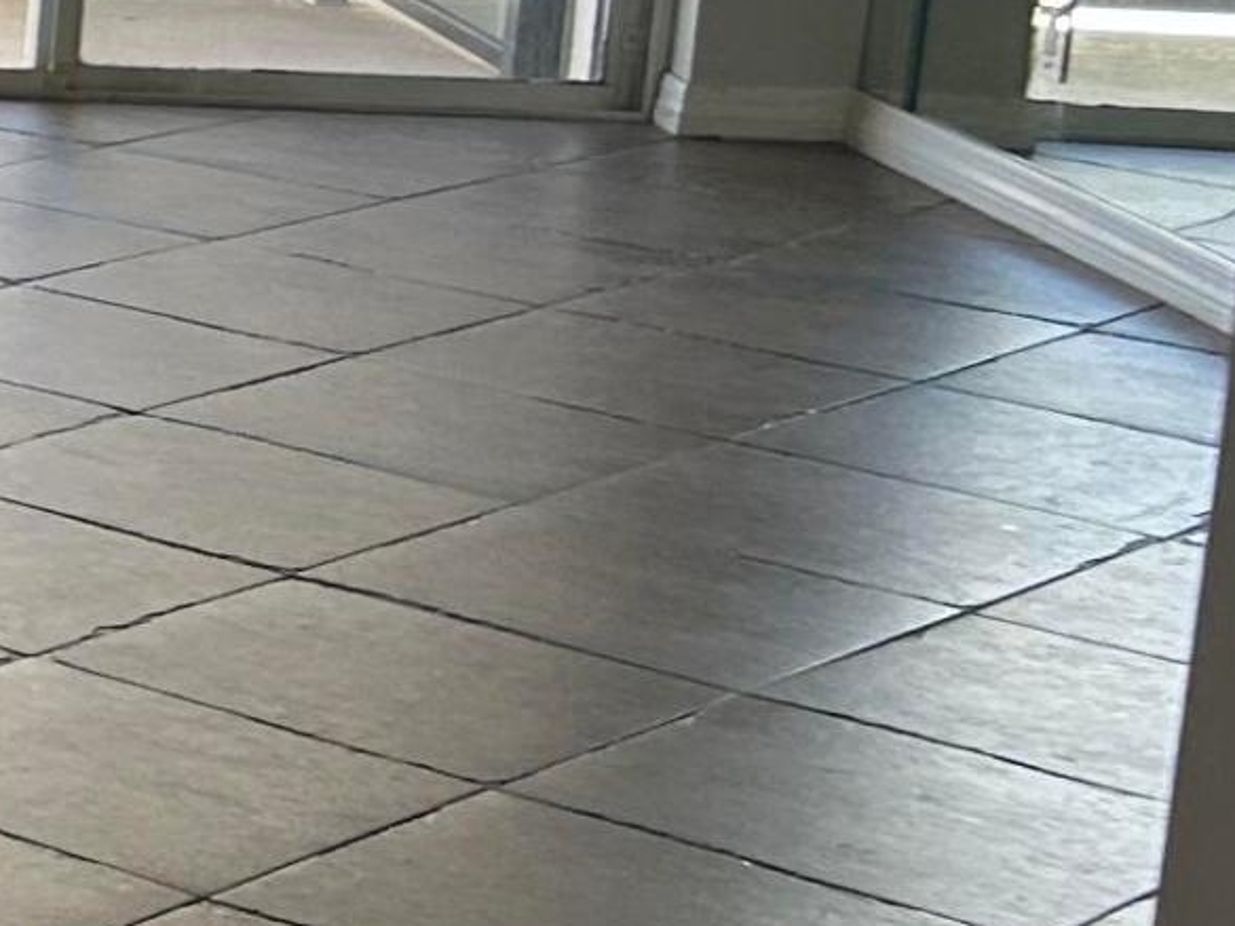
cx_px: -1573
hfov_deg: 12.6
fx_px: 4568
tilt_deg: -12.1
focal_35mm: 128
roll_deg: -0.5
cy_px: 59
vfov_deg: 11.5
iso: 100
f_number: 1.5
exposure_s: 1/120
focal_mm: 5.7
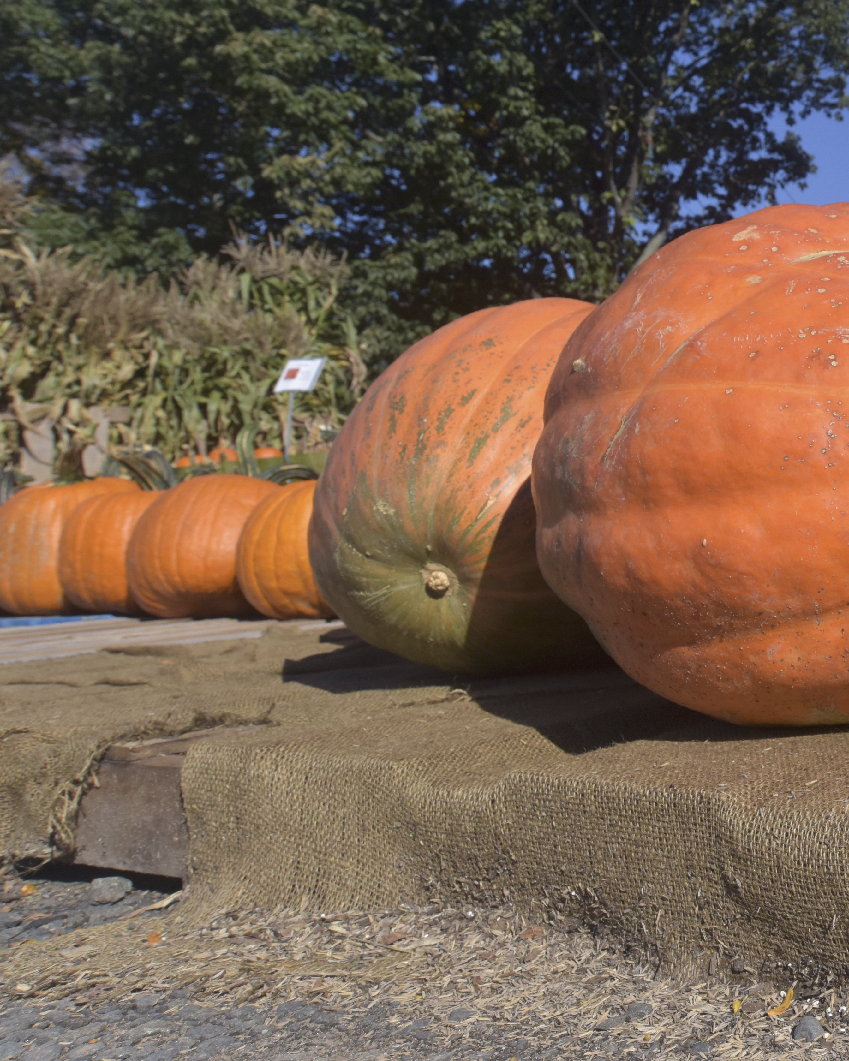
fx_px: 1162
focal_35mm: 37
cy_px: 317
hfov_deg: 30.1
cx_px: 1153
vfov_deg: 47.9
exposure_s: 1/1600
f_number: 8
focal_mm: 18
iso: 800
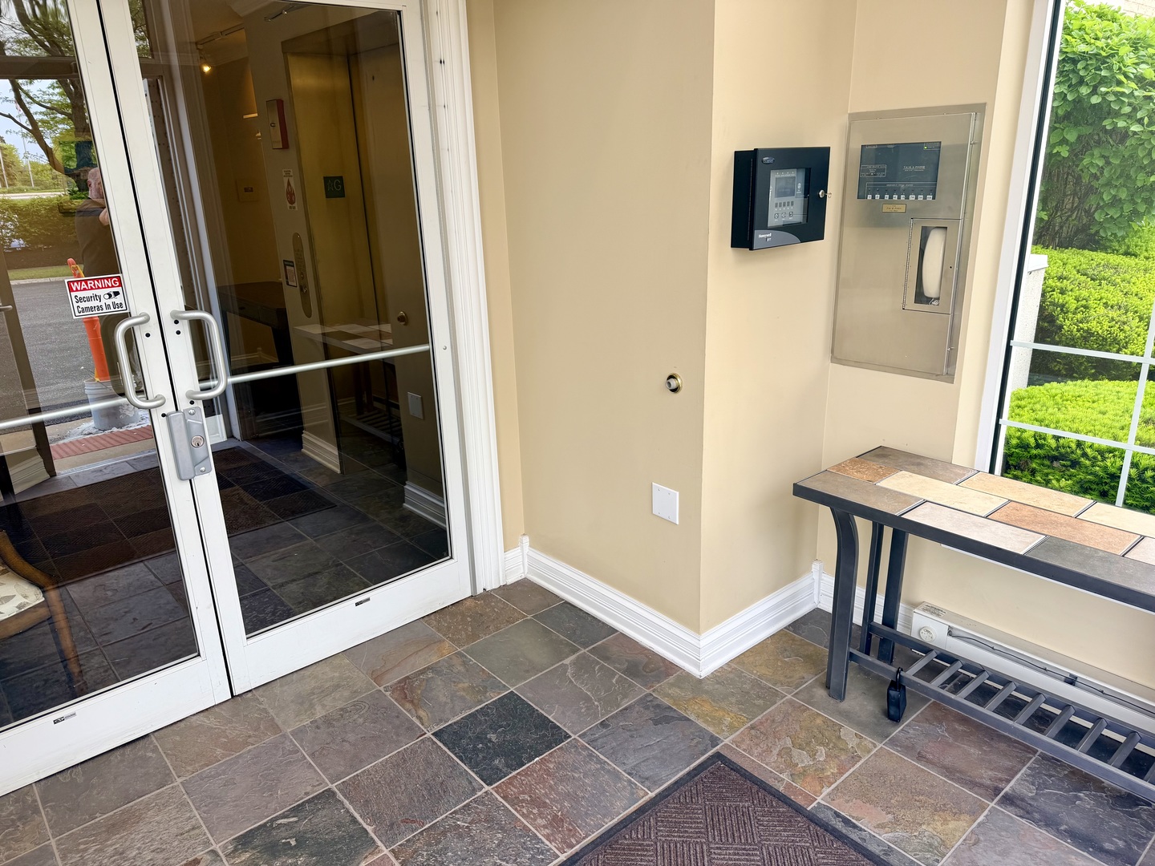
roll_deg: +2.6
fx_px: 801
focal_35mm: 24
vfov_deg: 56.8
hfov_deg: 71.6
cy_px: 433
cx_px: 578
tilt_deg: -17.8
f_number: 1.78
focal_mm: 6.76
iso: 50
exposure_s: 1/142
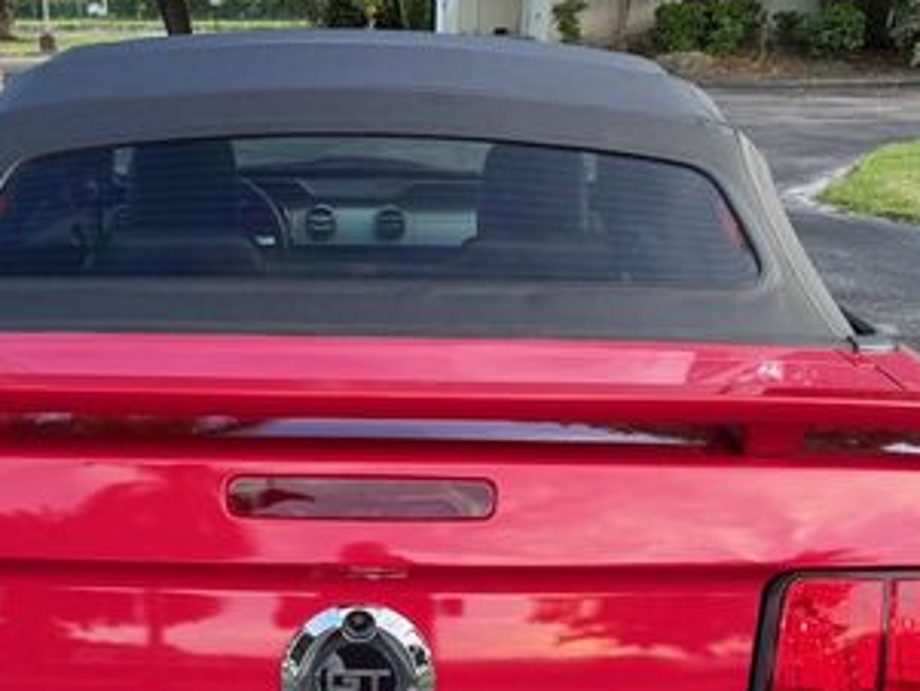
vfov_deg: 27.8
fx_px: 1356
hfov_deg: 37.3
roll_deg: +0.5
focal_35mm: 51
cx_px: 364
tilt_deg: -21.2
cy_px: 590
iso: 80
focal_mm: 6.76
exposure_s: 1/121
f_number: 1.78
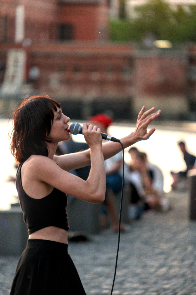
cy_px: 148
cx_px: 98
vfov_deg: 6.8
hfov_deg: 4.6
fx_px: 2458
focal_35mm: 301
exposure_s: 1/320
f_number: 4.8
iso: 1000
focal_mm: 200
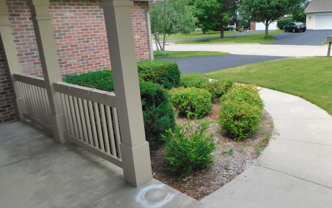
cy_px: 102
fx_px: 271
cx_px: 199
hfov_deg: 62.4
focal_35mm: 30
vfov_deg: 41.8
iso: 125
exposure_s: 1/640
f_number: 3
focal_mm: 4
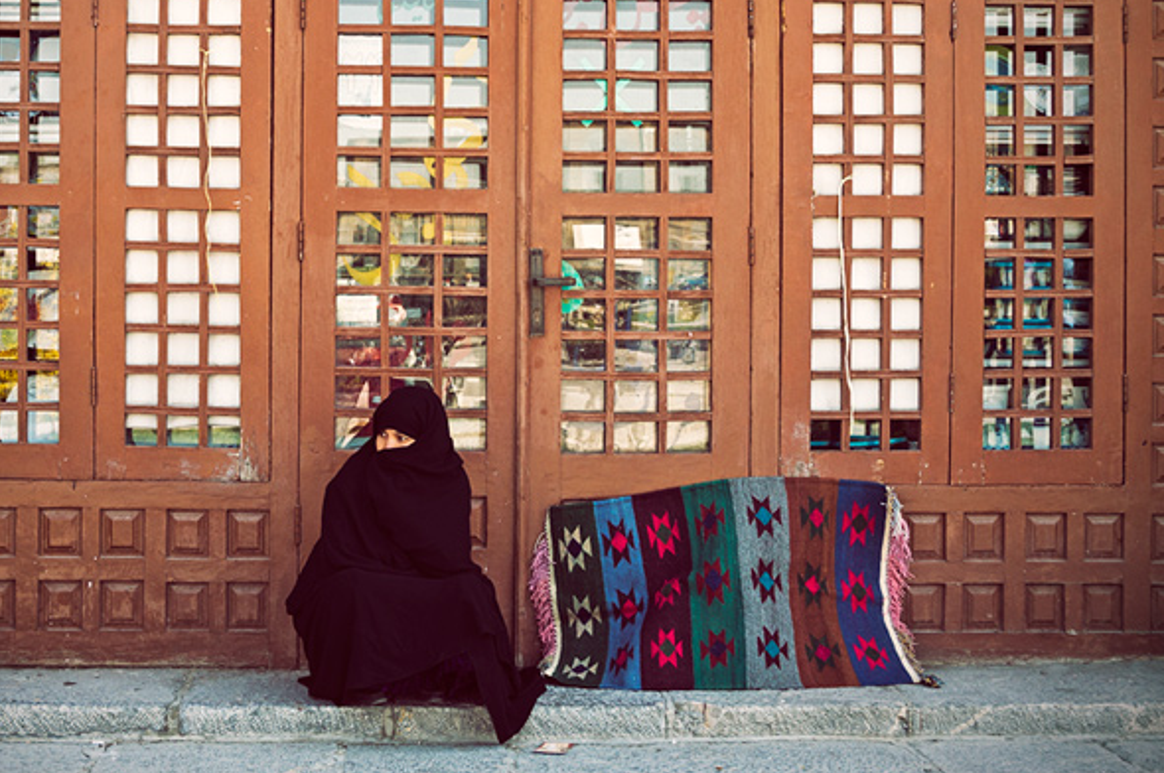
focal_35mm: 61
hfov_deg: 32.8
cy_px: 290
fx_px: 1970
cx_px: 487
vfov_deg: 22.2
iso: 200
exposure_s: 1/160
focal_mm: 32
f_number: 6.3
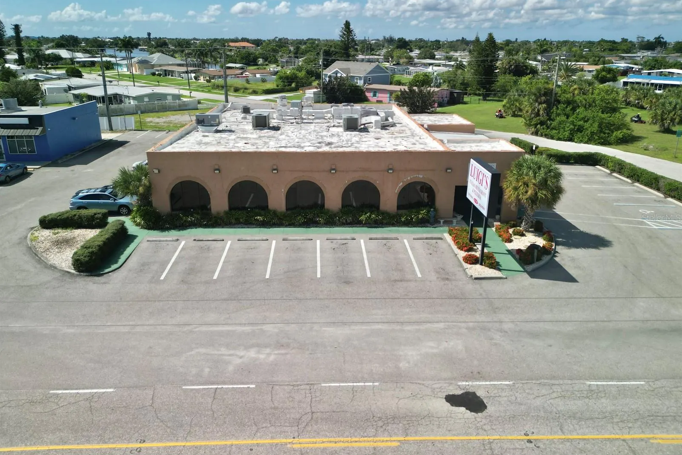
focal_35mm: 25
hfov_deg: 71.5
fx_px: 474
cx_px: 341
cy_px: 218
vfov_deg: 51.3
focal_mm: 6.72
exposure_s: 1/1600
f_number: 1.7
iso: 110
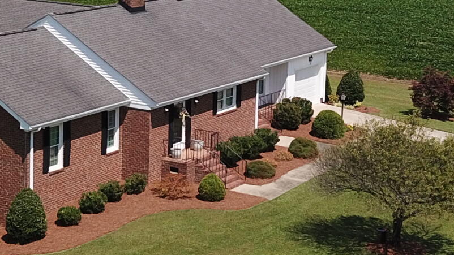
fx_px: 1276
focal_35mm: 106
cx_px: 242
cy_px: 80
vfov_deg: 11.4
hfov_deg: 20.2
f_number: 2.2
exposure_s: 1/1912
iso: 100
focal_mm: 4.73
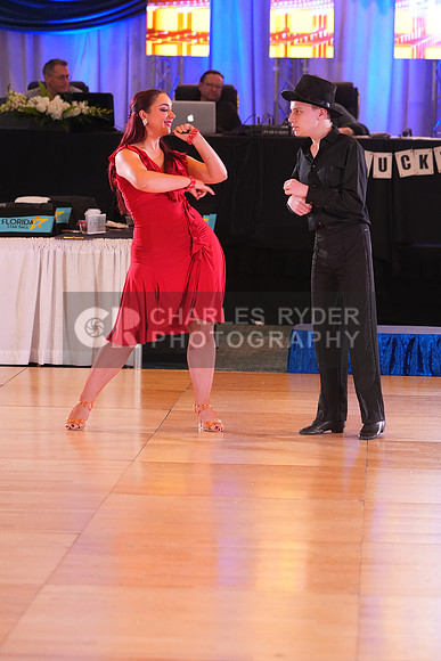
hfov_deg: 9.9
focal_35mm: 138
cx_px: 220
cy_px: 330
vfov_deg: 14.9
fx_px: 2534
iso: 3200
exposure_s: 1/250
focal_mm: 138
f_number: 4.5
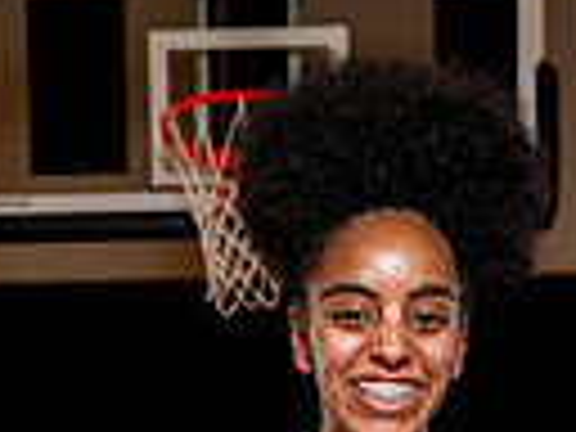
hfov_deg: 18.2
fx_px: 1797
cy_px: 990
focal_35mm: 108
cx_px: 315
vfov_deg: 11.6
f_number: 4
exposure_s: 1/250
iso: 400
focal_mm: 32
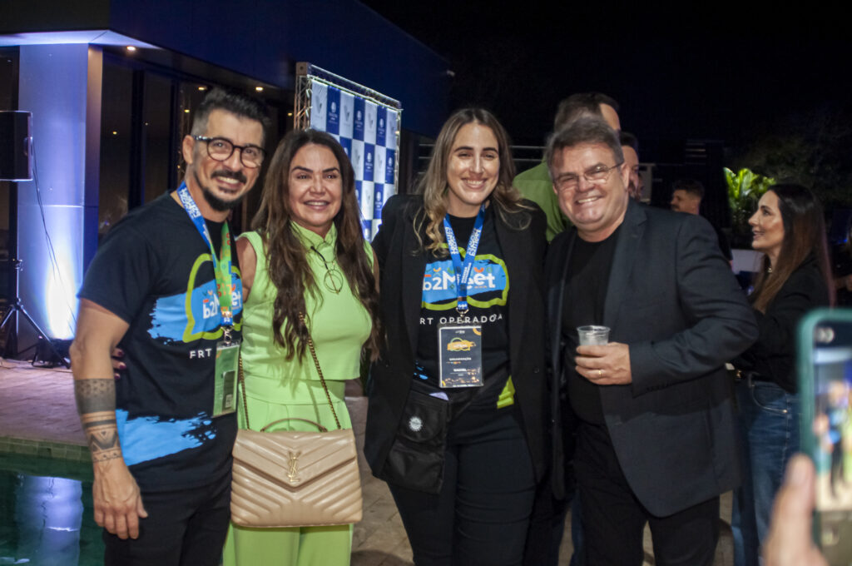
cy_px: 283
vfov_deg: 31.8
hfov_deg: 46.5
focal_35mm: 42
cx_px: 426
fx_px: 993
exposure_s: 1/30
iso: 1000
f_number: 2.8
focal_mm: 28
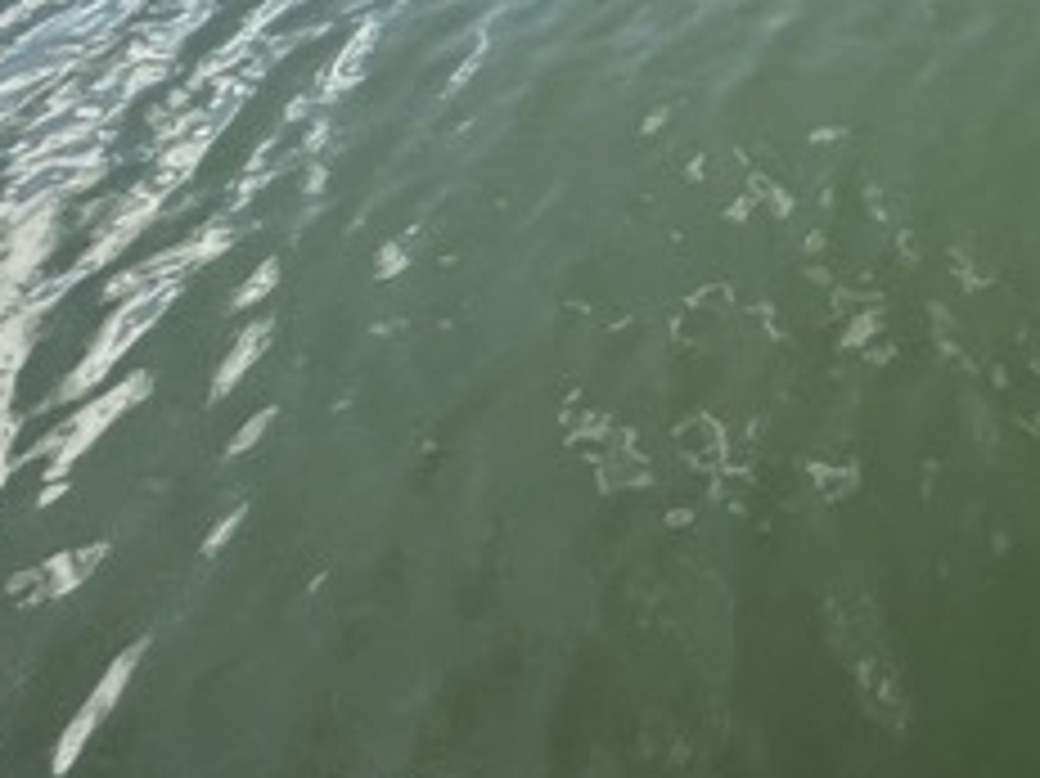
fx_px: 1862
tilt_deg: -9.6
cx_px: 1526
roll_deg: +0.3
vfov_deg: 18.1
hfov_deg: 24.7
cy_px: -675
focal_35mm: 62
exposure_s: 1/388
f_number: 2.2
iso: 40
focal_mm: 2.22
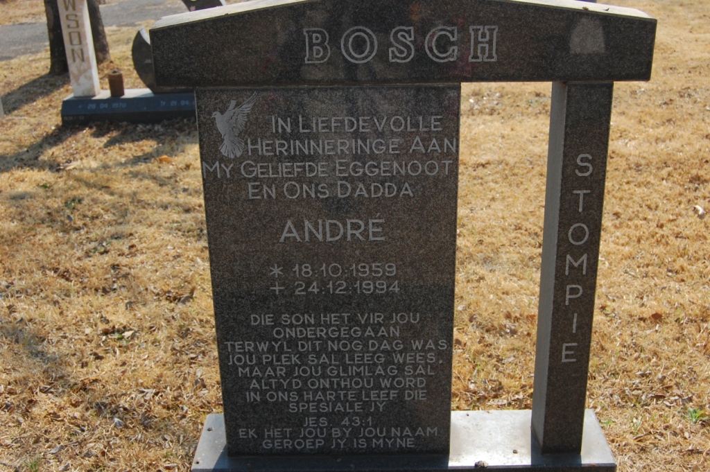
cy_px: 236
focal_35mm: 42
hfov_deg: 46.4
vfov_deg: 31.8
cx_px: 355
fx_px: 828
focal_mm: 28
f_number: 7.1
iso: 400
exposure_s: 1/500
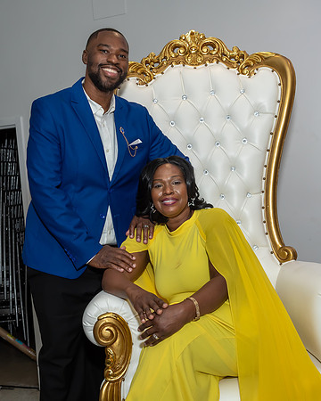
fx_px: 577
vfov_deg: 38.4
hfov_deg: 31.1
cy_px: 200
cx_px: 178
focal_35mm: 49
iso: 500
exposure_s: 1/250
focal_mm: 23
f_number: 6.3
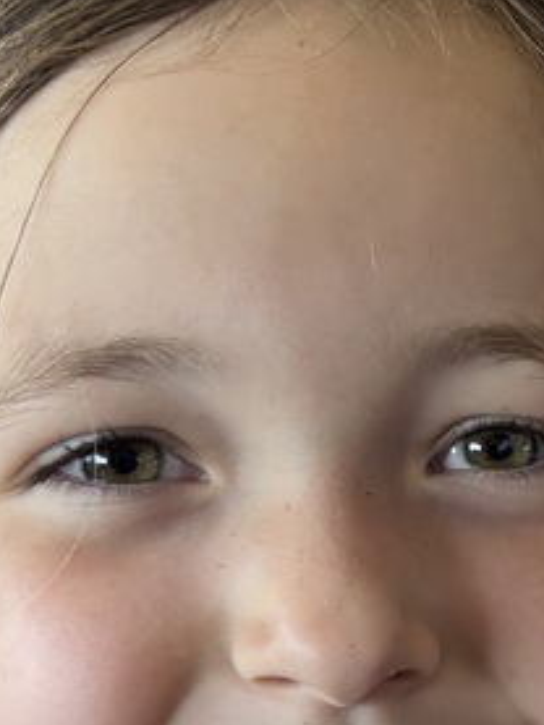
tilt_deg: -20.3
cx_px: 785
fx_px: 2010
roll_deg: -0.9
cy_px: 683
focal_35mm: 96
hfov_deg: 14.5
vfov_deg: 20.0
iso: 200
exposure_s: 1/60
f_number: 1.6
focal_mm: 5.96
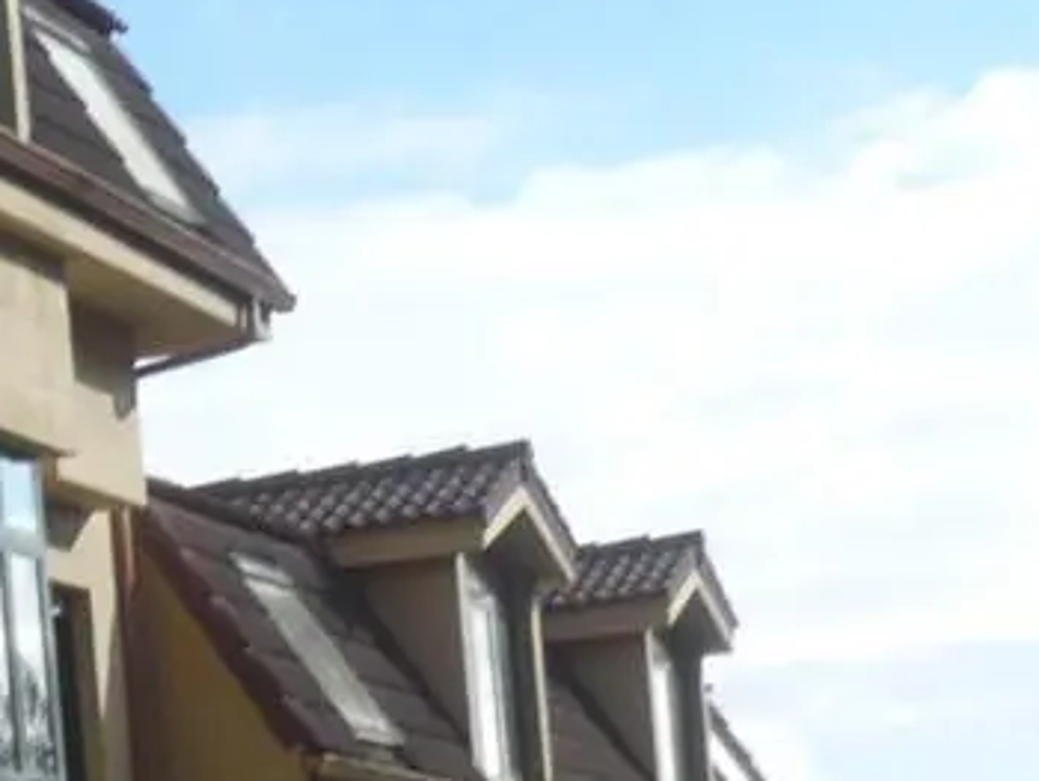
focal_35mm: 168
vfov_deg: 8.8
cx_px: -843
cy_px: 808
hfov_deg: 11.0
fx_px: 5046
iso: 100
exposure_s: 1/250
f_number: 8
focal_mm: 5.8
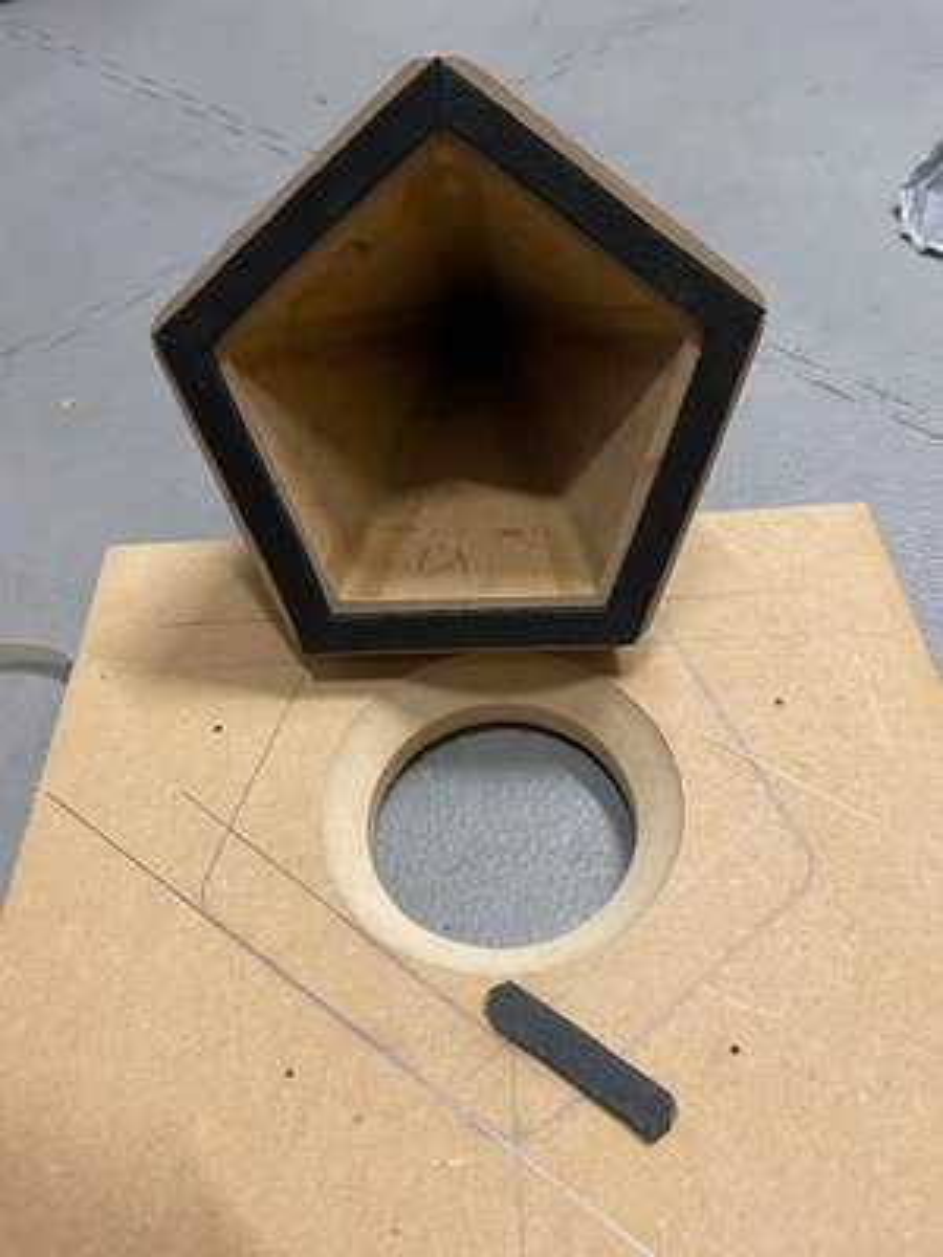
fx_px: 944
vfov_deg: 67.3
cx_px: 472
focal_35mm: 26
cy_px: 628
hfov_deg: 53.1
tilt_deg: -49.5
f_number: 1.8
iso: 320
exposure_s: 1/50
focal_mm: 4.25
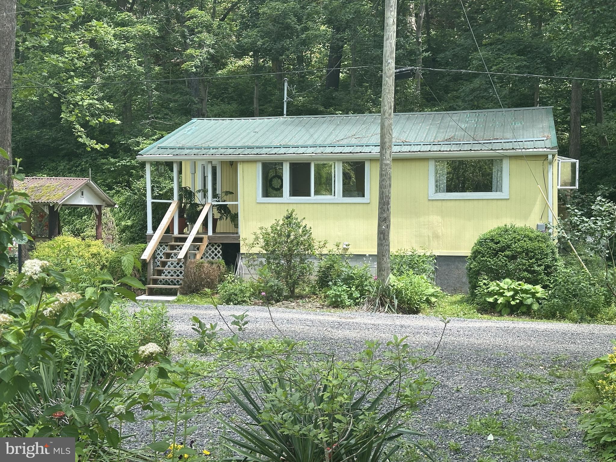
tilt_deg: -0.9
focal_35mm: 48
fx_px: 854
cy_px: 231
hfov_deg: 39.7
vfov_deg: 30.3
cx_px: 308
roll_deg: -0.5
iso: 64
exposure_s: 1/487
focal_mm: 6.86
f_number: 1.78
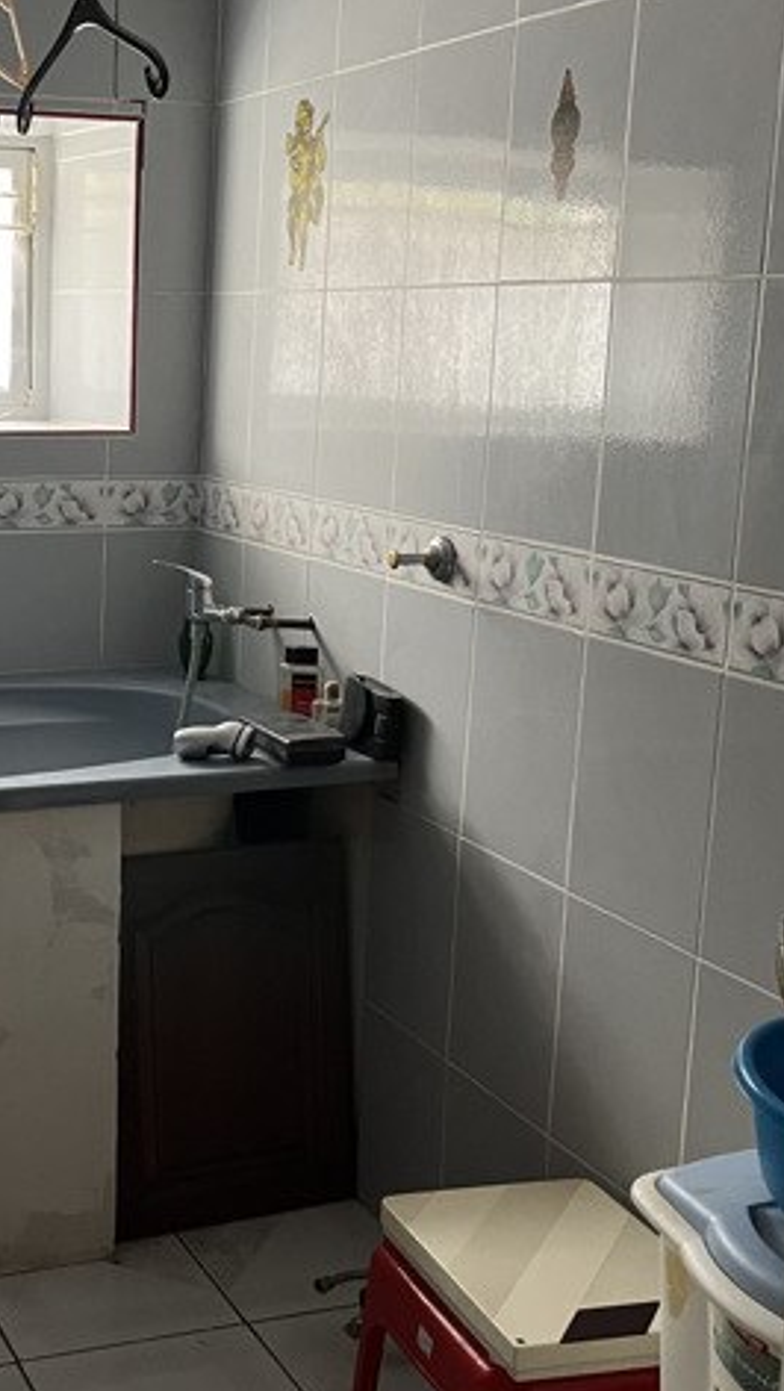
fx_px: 1771
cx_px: -3
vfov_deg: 42.8
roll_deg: -0.7
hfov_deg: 23.9
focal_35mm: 48
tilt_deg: -9.9
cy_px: 634
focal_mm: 5.1
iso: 400
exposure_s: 1/33
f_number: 1.6
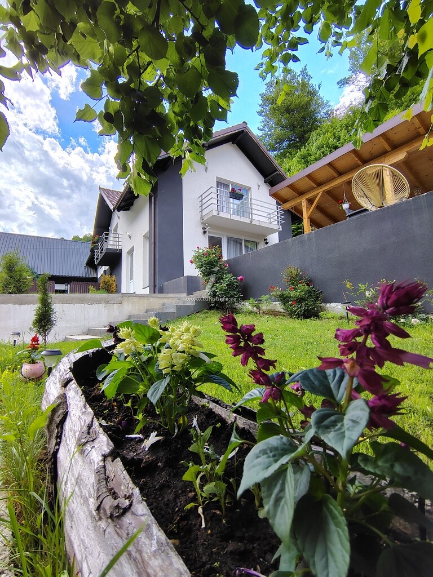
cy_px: 288
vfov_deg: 94.5
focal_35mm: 16
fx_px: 267
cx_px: 216
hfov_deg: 78.1
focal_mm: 2.13
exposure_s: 1/129
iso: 100
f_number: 2.2
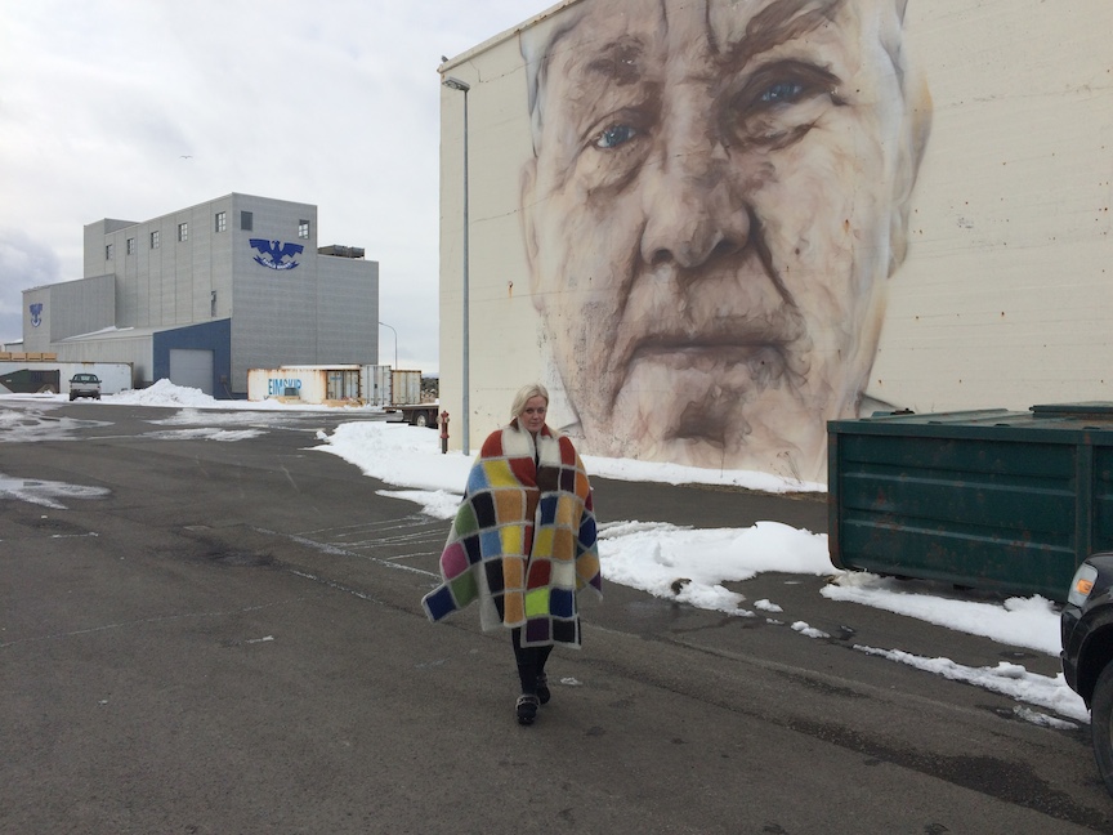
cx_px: 556
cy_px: 418
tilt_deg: -5.3
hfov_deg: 61.7
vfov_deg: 48.2
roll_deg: -0.2
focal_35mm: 29
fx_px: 932
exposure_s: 1/2564
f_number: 2.2
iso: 32
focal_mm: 4.15
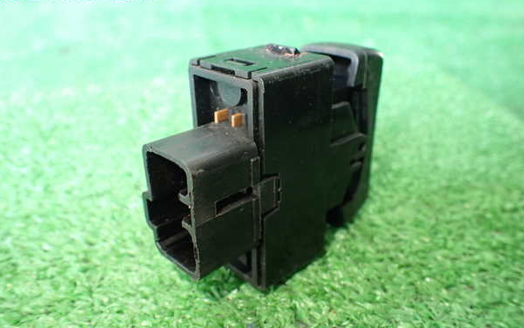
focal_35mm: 32
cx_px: 262
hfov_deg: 59.6
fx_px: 457
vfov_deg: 39.4
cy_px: 180
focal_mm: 5.4
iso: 800
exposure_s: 1/100
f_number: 2.3
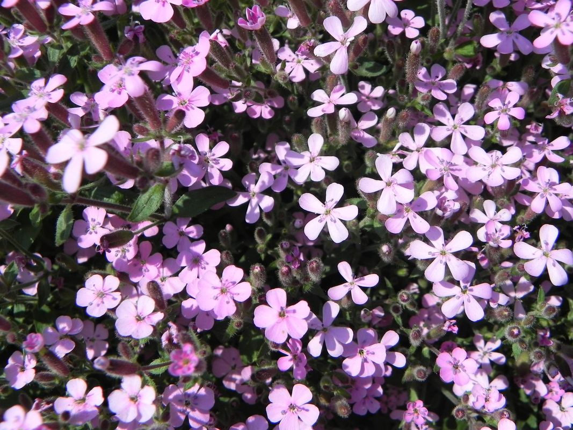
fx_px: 546
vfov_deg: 42.9
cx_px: 286
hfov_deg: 55.4
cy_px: 215
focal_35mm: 33
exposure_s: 1/2000
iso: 160
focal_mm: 5.9
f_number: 3.2
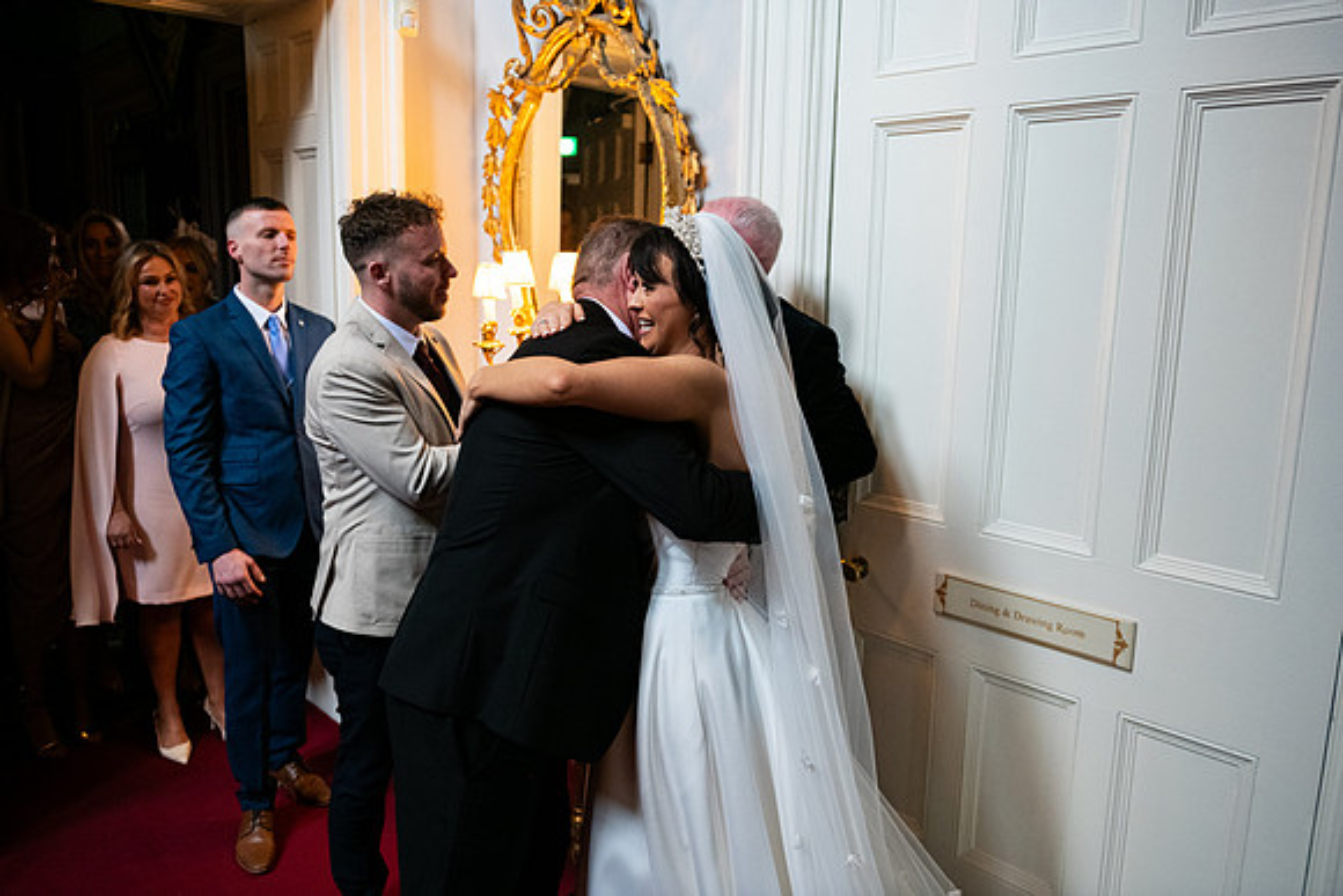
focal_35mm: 28
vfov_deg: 46.4
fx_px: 1045
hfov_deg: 65.5
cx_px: 672
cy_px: 448
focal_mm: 28
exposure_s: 1/160
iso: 1600
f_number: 3.5
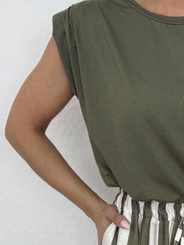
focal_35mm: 60
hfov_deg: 23.6
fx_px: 425
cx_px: 174
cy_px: 160
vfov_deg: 32.0
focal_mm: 2.69
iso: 50
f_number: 1.9
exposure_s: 1/100
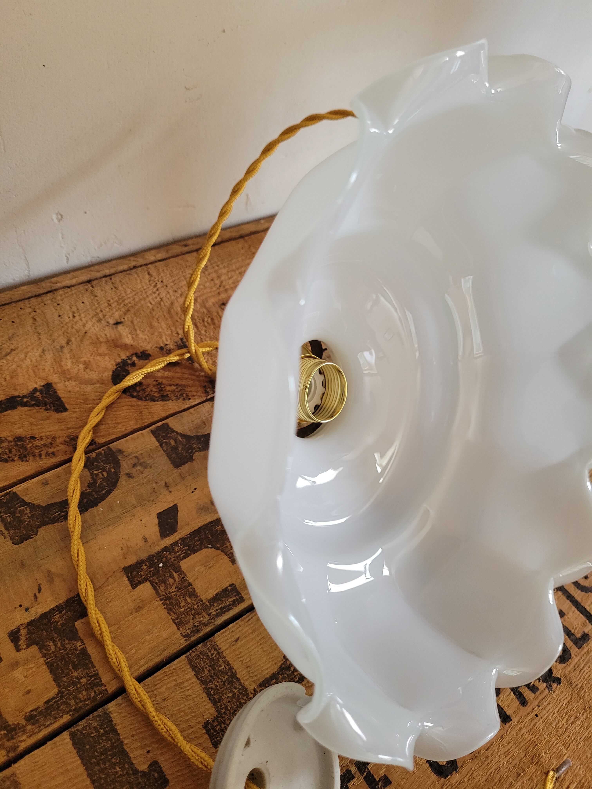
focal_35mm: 26
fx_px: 593
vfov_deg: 67.3
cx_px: 296
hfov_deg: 53.1
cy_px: 394
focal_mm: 5.4
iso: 320
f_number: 1.8
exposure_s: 1/100
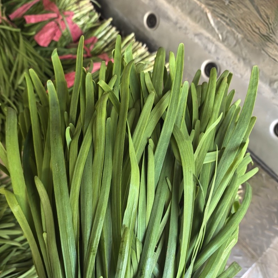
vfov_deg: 51.0
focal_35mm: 32
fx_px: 291
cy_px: 158
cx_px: 139
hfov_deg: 51.1
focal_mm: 6.98
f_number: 2
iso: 1600
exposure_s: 1/754
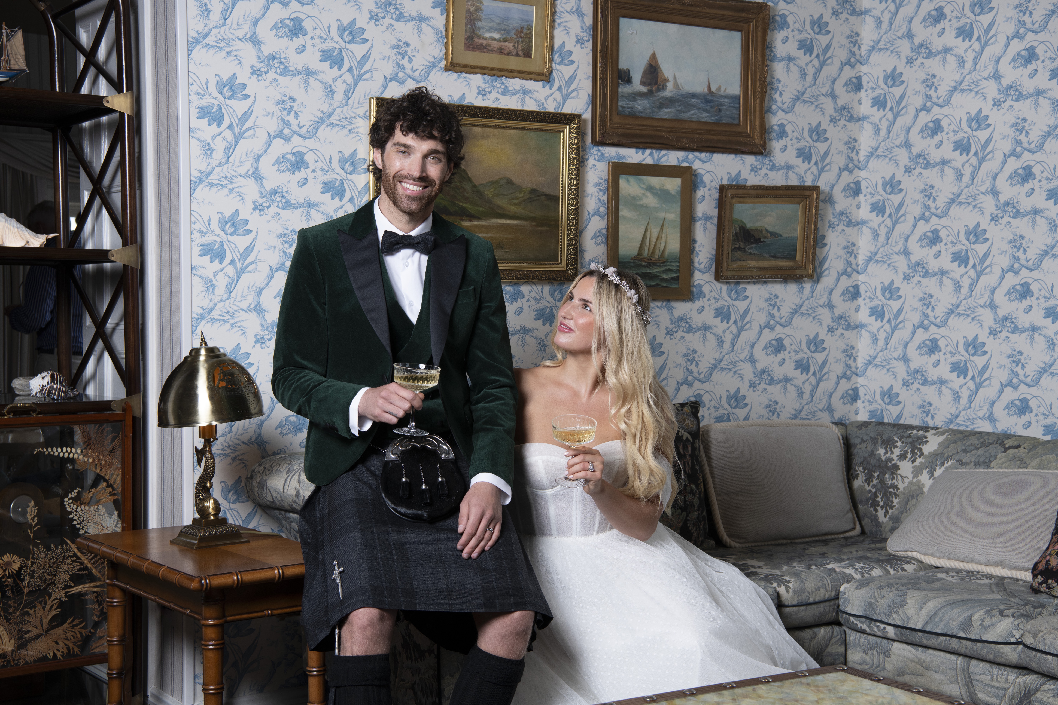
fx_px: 1528
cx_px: 529
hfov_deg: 38.2
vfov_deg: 26.0
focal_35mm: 52
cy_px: 352
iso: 200
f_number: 8
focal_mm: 52
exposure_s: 1/160
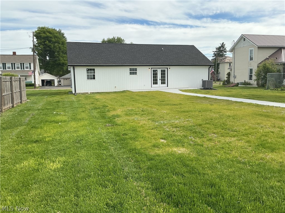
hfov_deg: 61.7
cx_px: 142
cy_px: 106
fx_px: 239
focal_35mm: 29
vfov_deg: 48.2
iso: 25
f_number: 1.8
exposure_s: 1/1534
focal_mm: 3
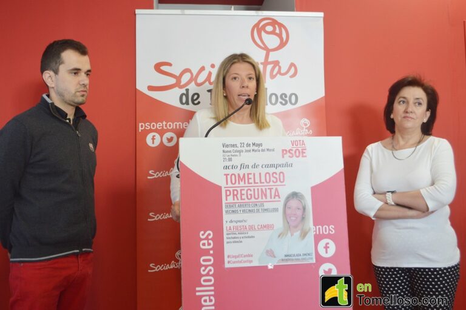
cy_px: 155
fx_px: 504
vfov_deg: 34.2
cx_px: 233
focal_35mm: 39
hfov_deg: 49.6
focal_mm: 26
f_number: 4.2
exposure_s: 1/30
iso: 400
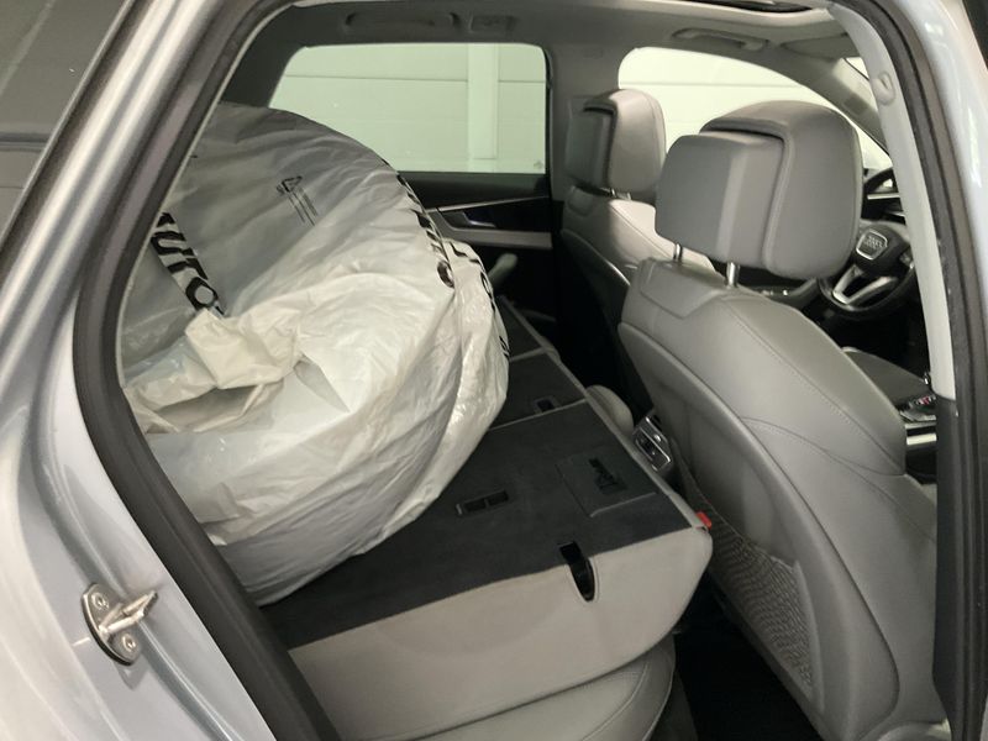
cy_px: 370
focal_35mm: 29
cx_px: 494
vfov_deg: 48.2
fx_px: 828
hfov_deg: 61.7
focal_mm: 3
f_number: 1.8
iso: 320
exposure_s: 1/33
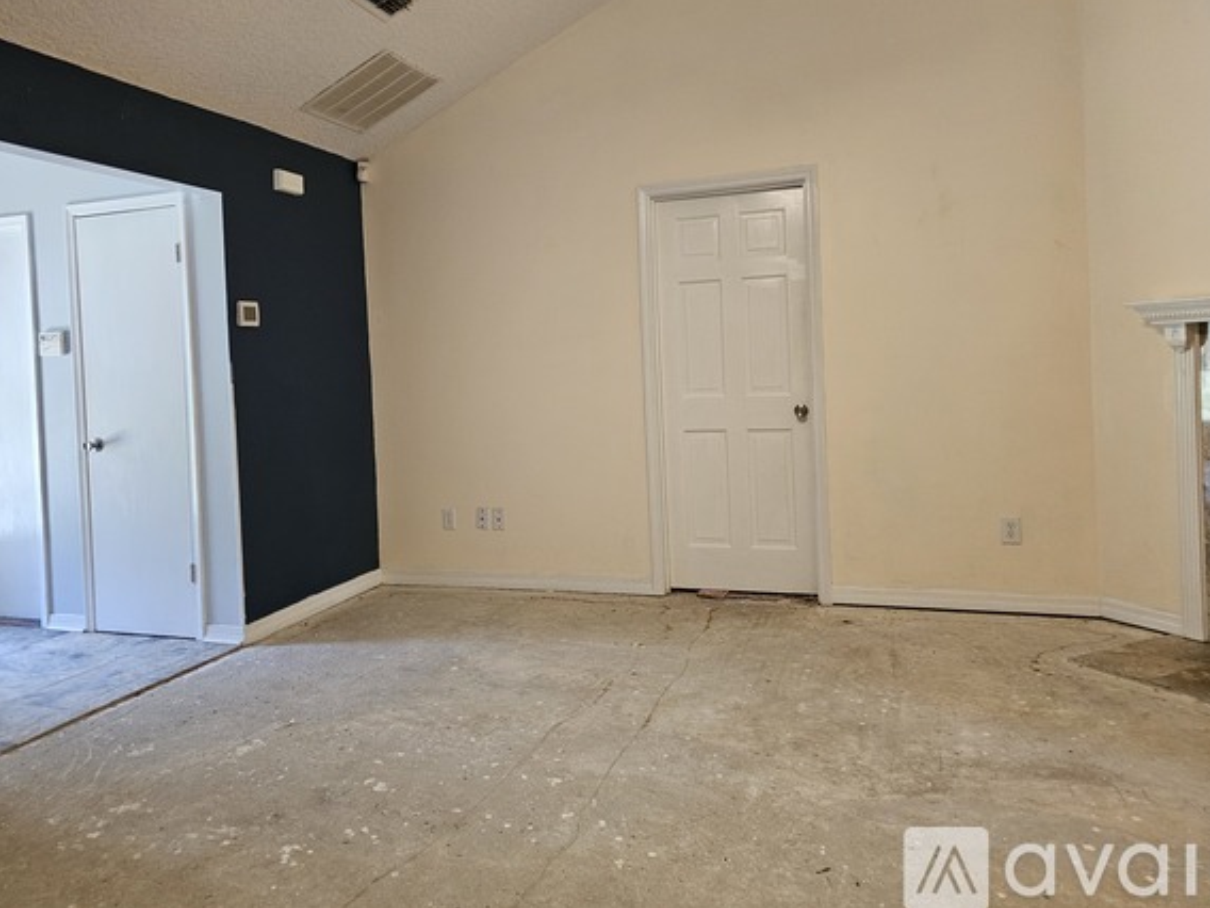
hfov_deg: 65.1
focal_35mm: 27
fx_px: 944
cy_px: 379
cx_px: 538
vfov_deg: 51.1
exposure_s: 1/120
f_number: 1.7
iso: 640
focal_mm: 6.3
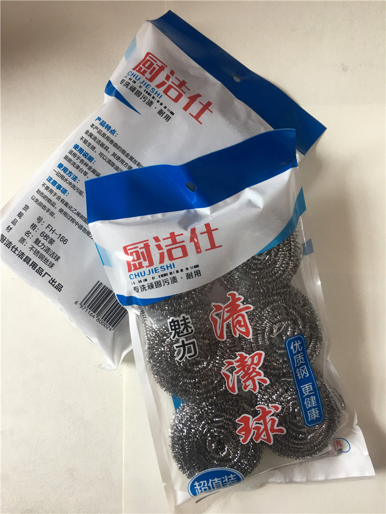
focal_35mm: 29
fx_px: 431
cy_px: 257
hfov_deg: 48.3
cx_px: 193
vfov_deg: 61.6
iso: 32
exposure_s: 1/33
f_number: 2.2
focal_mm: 4.15
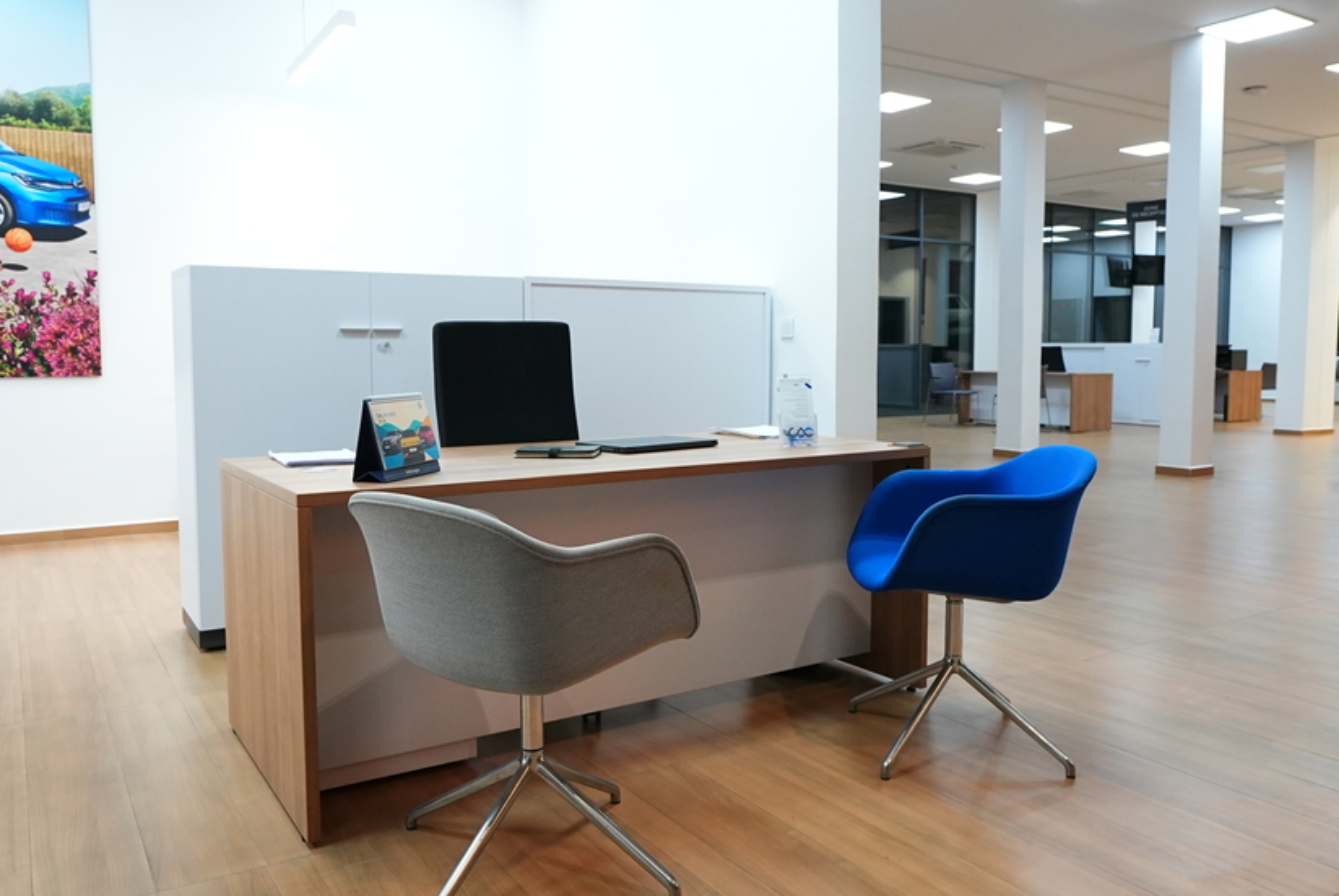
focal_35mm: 27
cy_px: 423
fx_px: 1005
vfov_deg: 48.0
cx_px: 671
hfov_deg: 67.3
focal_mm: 21
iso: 4000
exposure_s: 1/200
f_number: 5
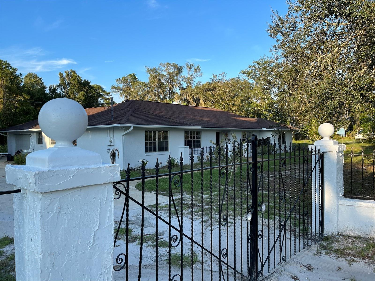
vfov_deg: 53.1
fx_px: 282
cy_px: 140
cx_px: 188
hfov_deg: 67.3
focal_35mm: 26
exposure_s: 1/1096
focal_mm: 5.1
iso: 50
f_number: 1.6
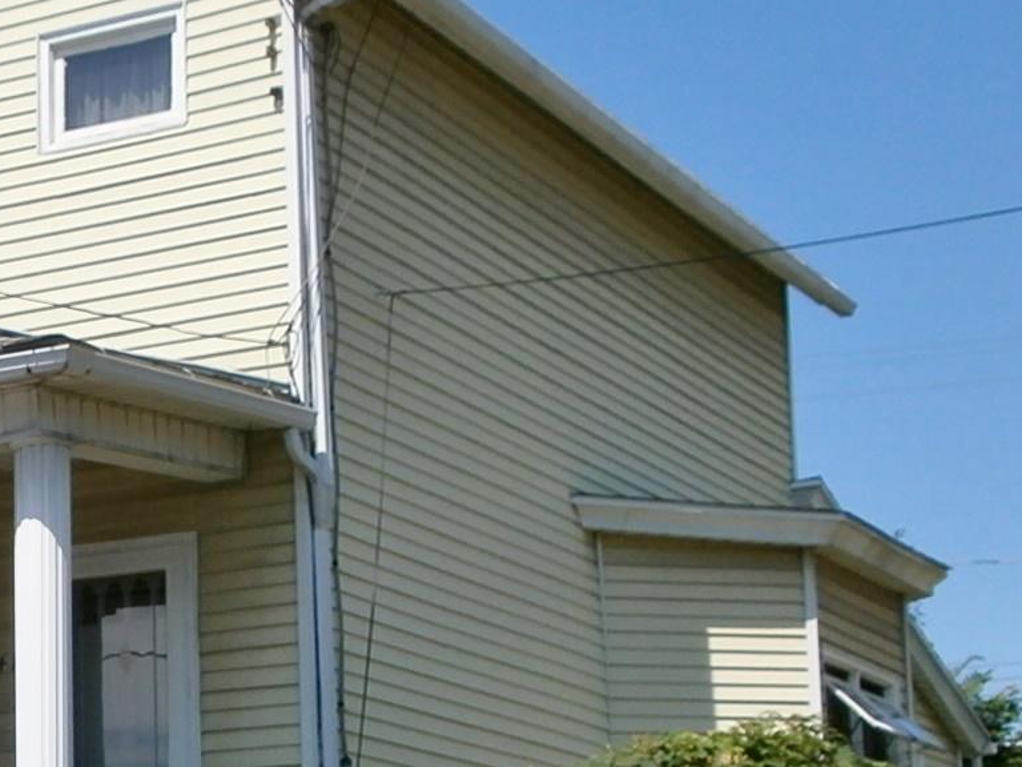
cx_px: -161
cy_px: 607
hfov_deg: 18.1
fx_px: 3070
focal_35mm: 104
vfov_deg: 14.2
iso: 100
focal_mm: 6.9
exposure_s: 1/1600
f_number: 3.4
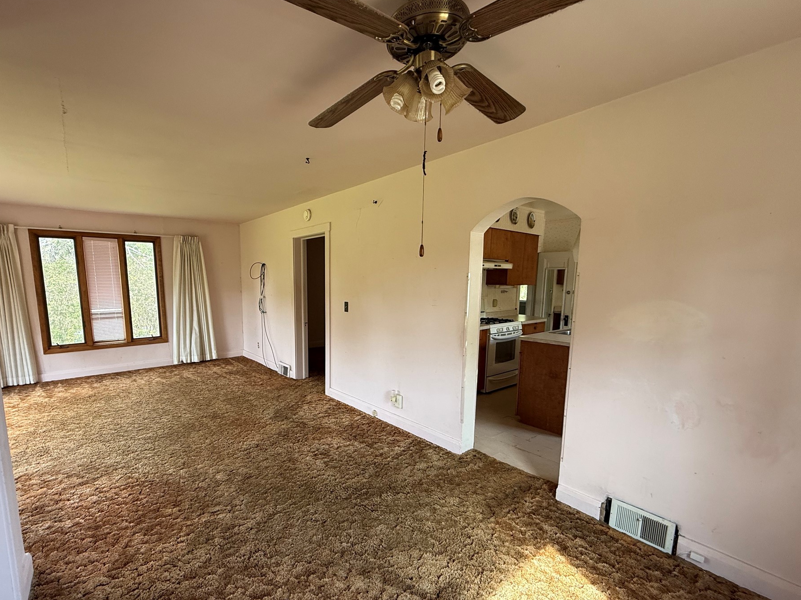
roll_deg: +0.1
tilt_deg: -7.9
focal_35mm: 16
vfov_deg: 77.9
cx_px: 352
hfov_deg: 94.0
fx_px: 370
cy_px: 329
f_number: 2.2
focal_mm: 2.22
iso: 160
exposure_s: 1/99
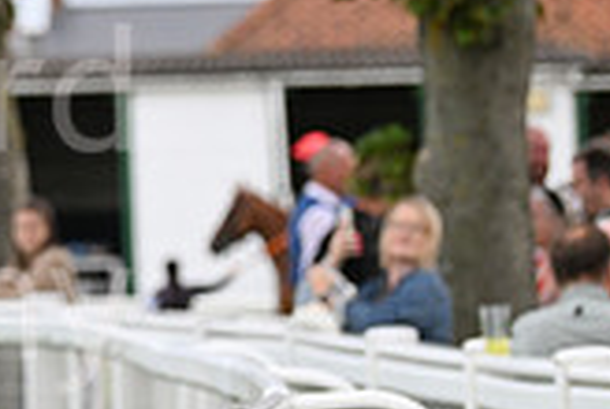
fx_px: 6705
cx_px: -342
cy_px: 125
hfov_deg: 5.2
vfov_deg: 3.5
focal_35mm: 395
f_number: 4
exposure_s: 1/3200
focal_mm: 112
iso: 1250
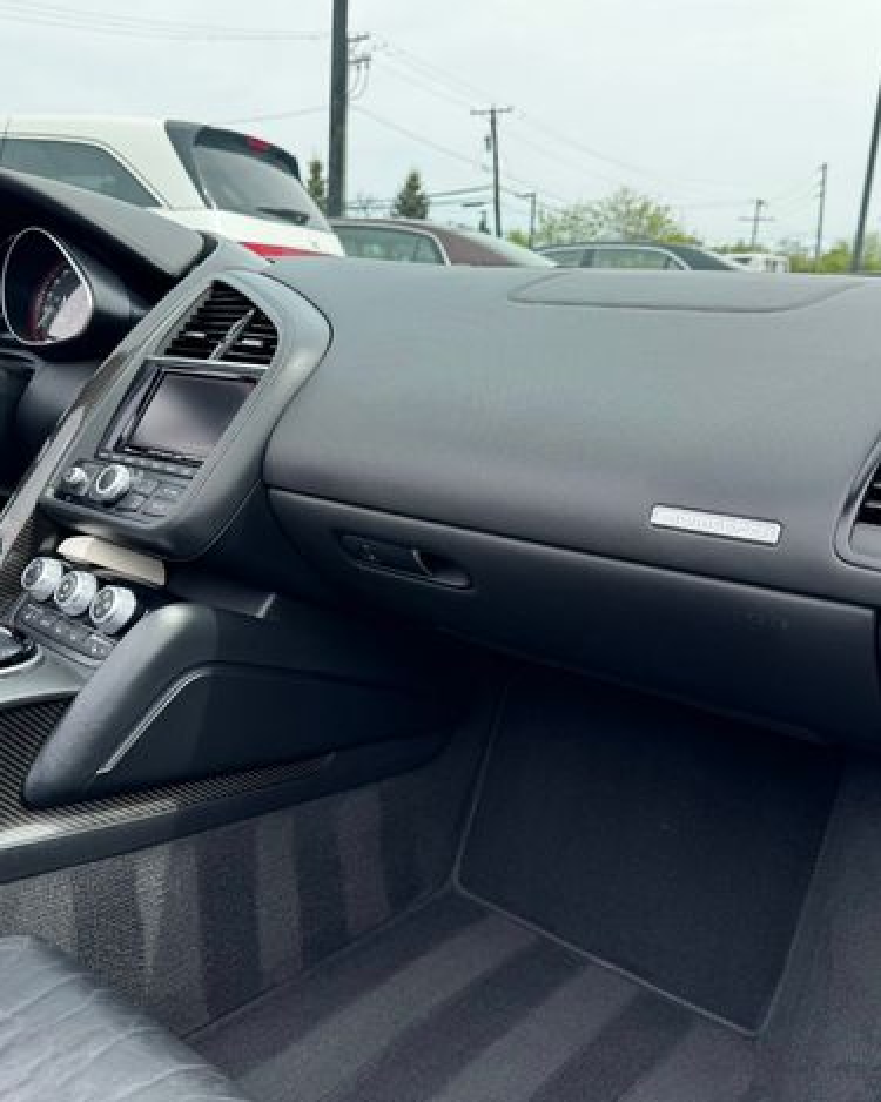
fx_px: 1043
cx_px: 395
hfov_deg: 45.7
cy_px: 555
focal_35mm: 32
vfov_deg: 55.7
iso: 80
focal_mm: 6.76
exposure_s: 1/966
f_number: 1.78
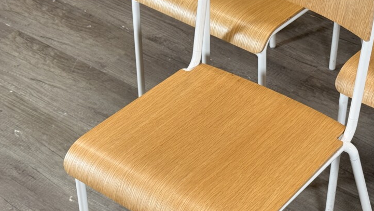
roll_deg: +3.5
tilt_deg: -42.0
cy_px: 127
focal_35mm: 87
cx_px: 210
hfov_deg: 24.4
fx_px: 863
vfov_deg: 13.9
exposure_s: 1/56
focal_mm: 6.76
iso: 64
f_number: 1.78
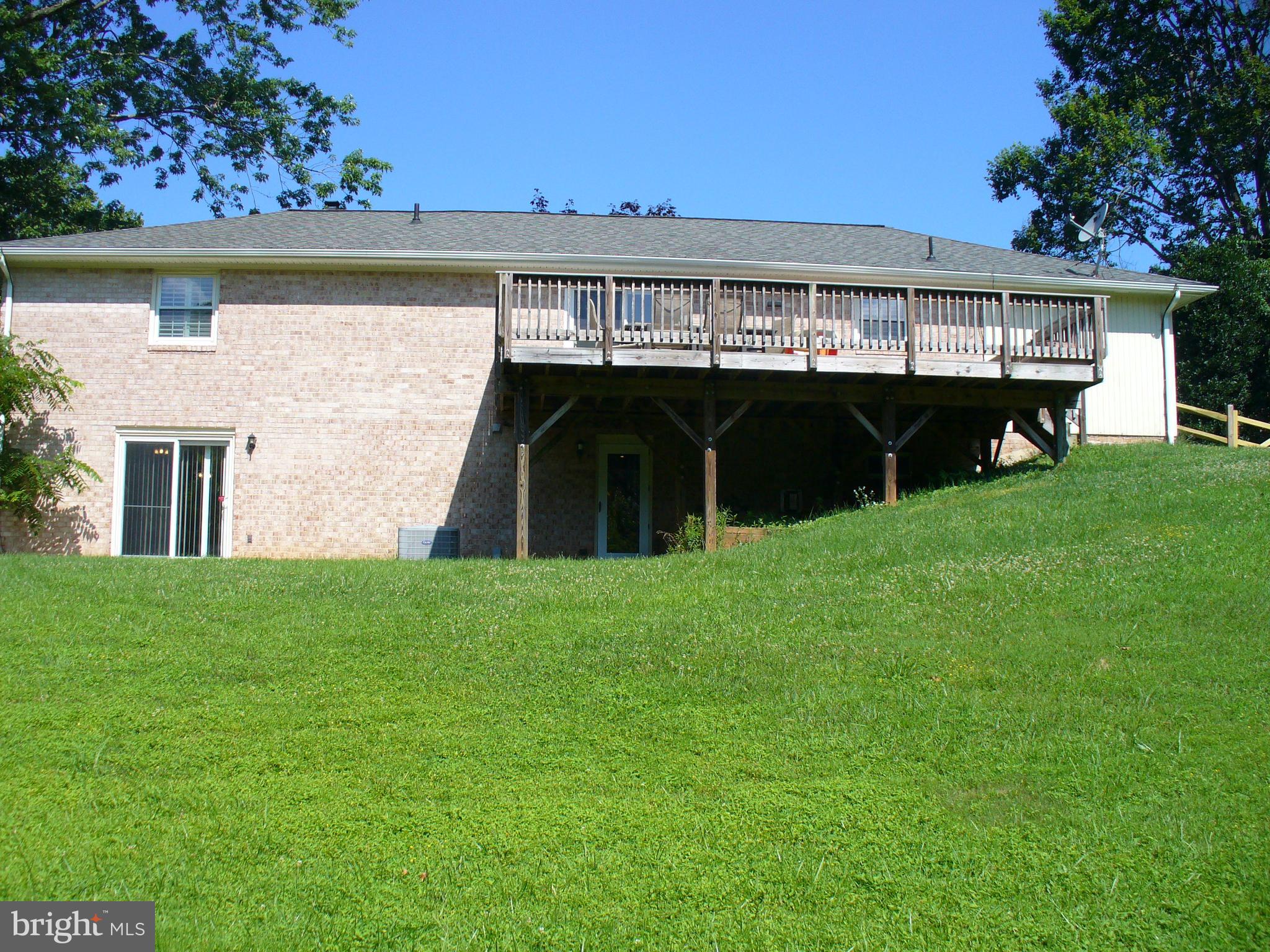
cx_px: 635
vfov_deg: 38.7
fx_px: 1357
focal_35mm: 37
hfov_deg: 50.1
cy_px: 476
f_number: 5.6
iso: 80
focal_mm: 6.1
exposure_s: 1/320
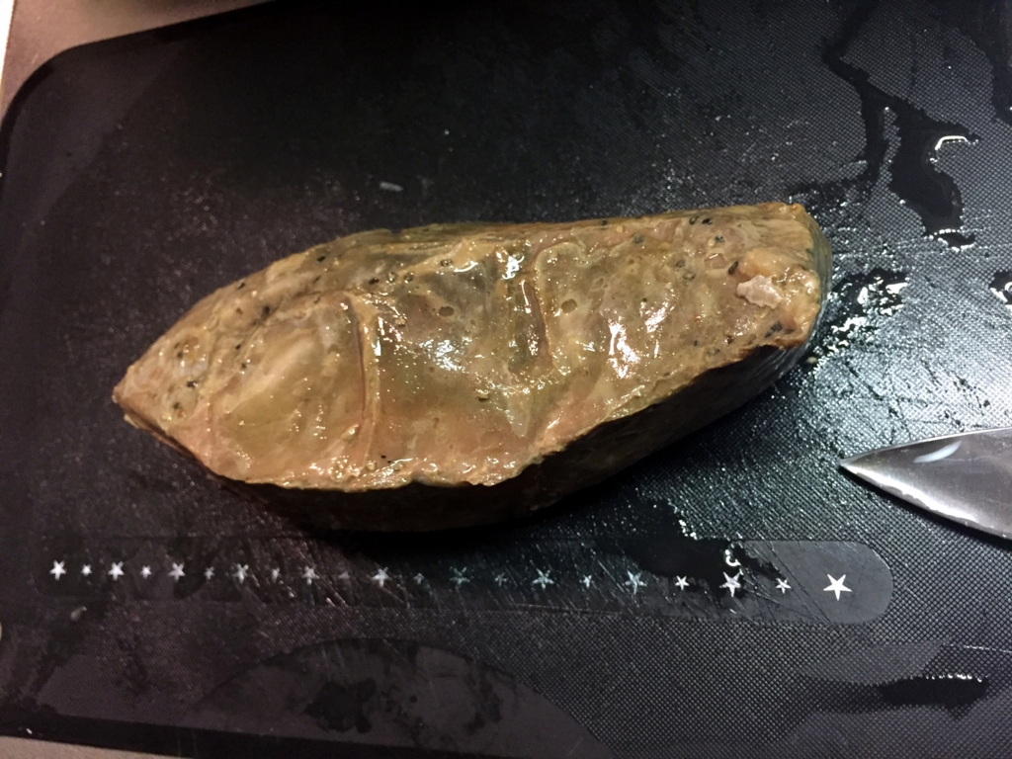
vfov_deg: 48.2
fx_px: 848
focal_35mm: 29
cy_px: 380
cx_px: 506
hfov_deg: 61.7
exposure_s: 1/25
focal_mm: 4.15
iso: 250
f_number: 2.2
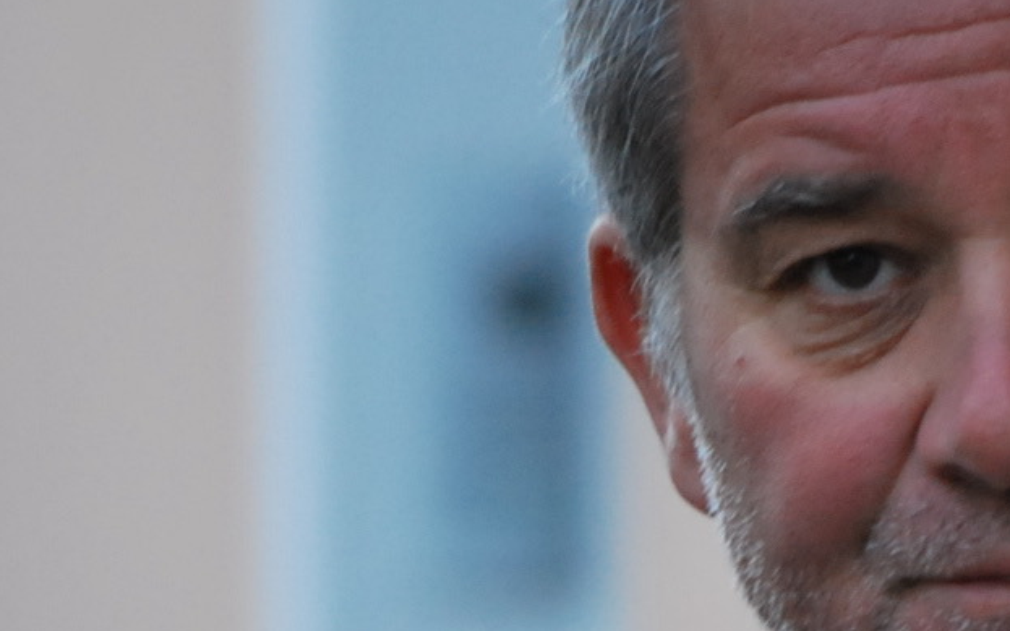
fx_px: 26197
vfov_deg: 1.4
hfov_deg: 2.2
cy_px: 602
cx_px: 681
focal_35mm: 952
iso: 560
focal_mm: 200
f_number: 5.6
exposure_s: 1/60
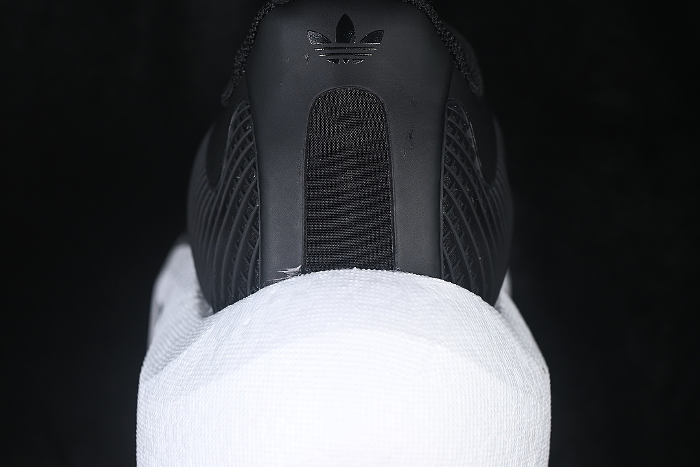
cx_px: 350
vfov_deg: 18.2
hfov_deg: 27.0
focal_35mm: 75
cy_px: 234
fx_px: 1458
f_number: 6.3
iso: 160
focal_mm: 50
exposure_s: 1/50
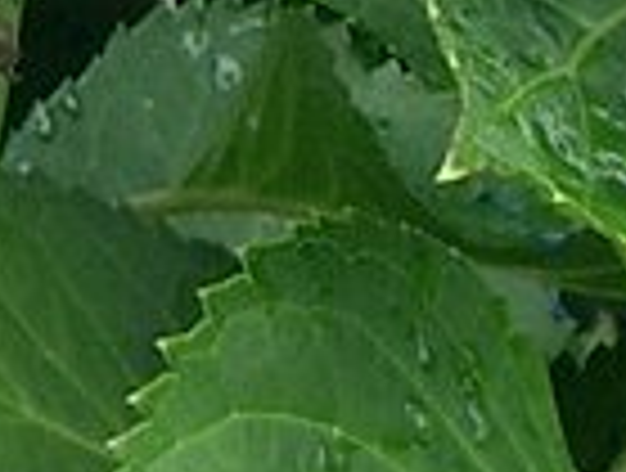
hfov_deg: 7.4
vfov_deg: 5.7
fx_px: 4660
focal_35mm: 257
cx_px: -676
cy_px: -481
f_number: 2.6
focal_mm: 5.8
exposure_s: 1/160
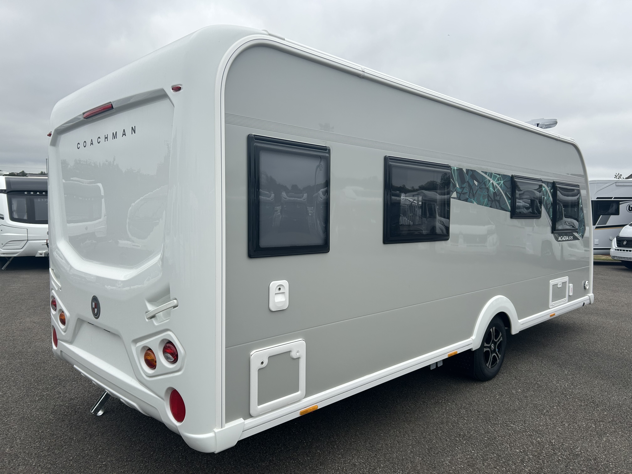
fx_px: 475
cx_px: 316
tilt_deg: -2.9
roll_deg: -0.9
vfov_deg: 53.1
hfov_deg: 67.3
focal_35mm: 26
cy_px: 237
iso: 50
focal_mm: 5.7
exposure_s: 1/1412
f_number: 1.5
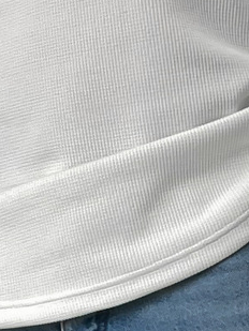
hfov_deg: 9.9
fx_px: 1438
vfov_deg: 12.0
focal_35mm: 150
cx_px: 142
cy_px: 613
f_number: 1.8
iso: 64
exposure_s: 1/120
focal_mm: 3
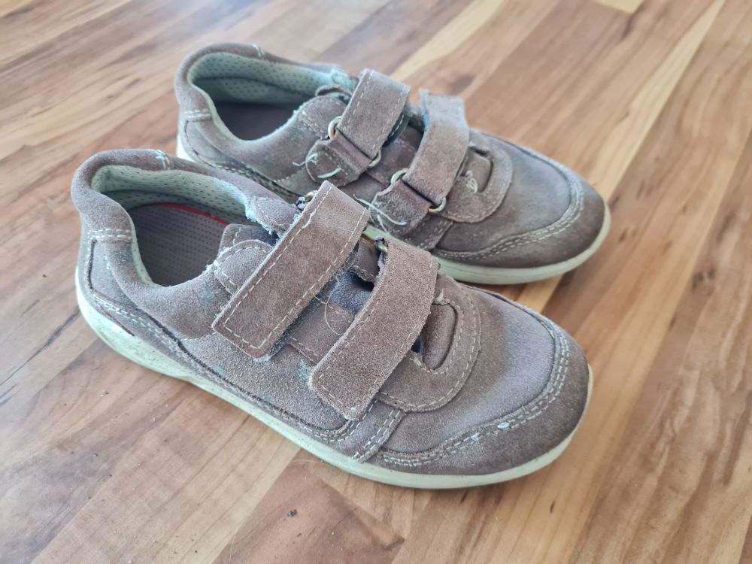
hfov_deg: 67.3
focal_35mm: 26
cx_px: 376
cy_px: 282
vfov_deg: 53.1
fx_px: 565
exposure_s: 1/50
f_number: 1.8
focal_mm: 5.4
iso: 800
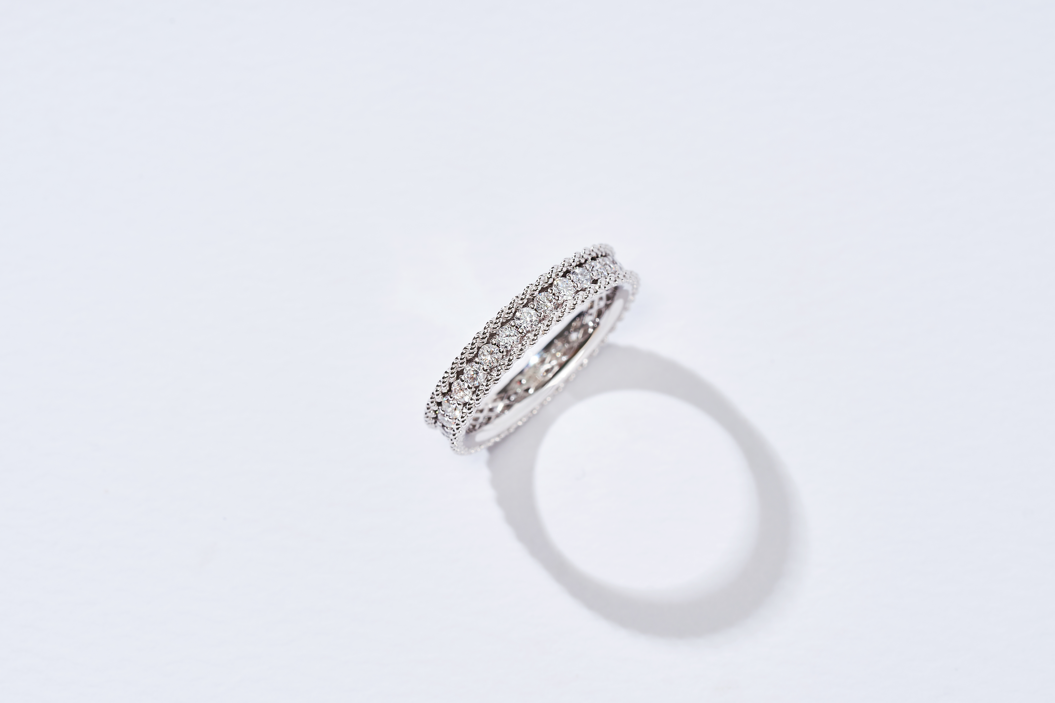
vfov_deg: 10.2
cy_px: 352
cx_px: 528
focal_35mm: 135
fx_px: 3956
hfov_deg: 15.2
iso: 50
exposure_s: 1/160
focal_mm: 90
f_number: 10
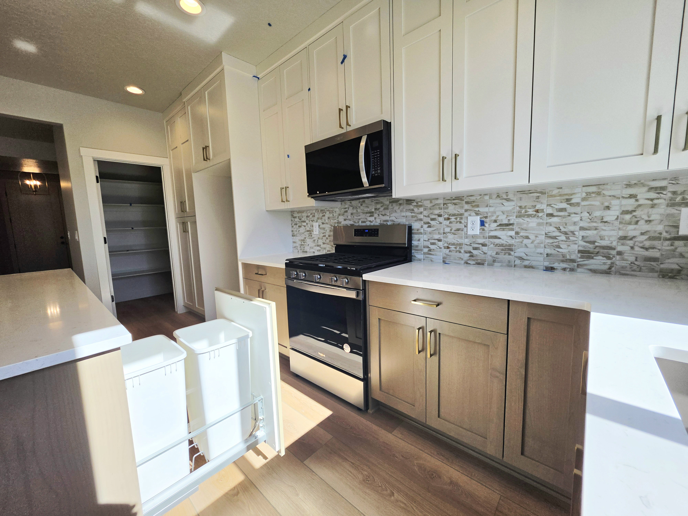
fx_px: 258
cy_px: 258
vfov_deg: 89.9
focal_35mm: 13
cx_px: 344
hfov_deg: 106.2
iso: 32
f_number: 1.9
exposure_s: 1/909
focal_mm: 2.2
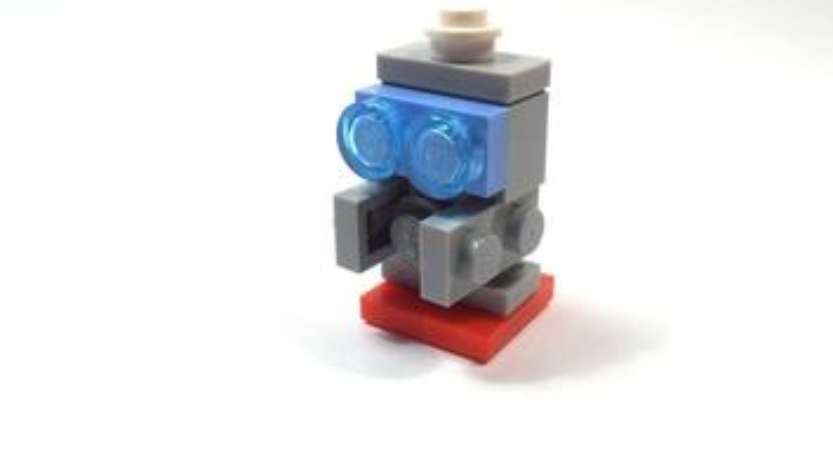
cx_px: 421
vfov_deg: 28.9
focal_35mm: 41
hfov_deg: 49.4
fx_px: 905
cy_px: 195
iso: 80
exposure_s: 1/100
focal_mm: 6.61
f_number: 3.9
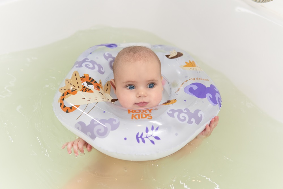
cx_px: 142
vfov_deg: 29.8
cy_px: 94
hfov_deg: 43.6
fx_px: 354
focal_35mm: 45
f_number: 2.5
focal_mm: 30
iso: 200
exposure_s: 1/250
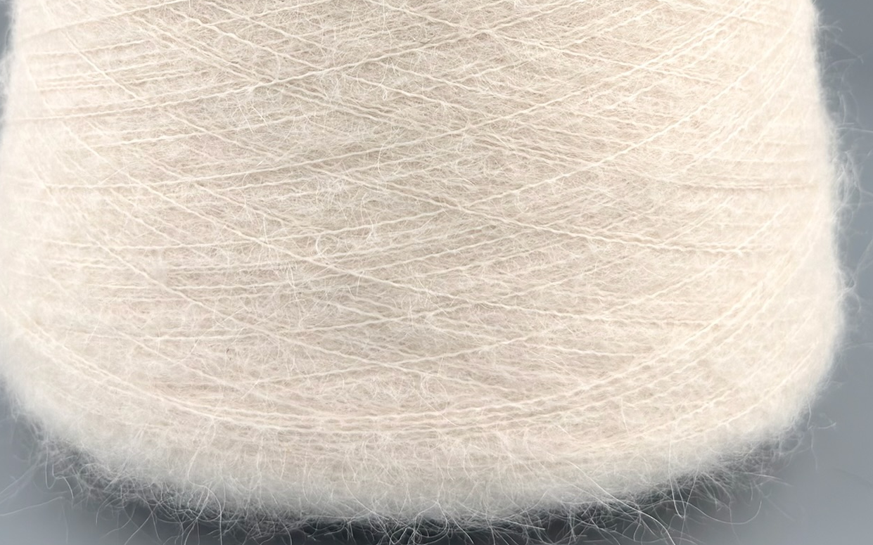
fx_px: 999
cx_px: 414
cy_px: -98
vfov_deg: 27.2
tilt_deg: -7.1
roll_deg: -0.8
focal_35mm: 42
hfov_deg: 47.2
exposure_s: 1/1126
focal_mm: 6.76
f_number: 1.78
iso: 64
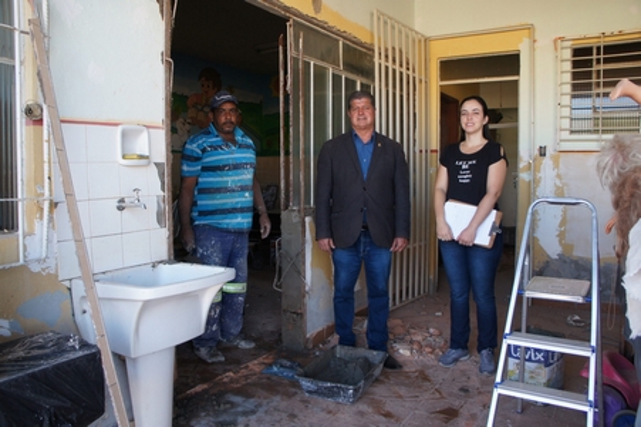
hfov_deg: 67.4
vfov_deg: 47.9
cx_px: 320
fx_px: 480
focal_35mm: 27
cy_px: 214
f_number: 4
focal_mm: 18
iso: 400
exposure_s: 1/160
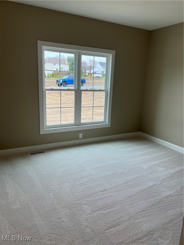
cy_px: 122
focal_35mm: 26
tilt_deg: -12.0
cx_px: 92
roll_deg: -2.1
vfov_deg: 67.3
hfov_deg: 53.1
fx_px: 184
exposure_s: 1/334
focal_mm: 5.7
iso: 50
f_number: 1.5
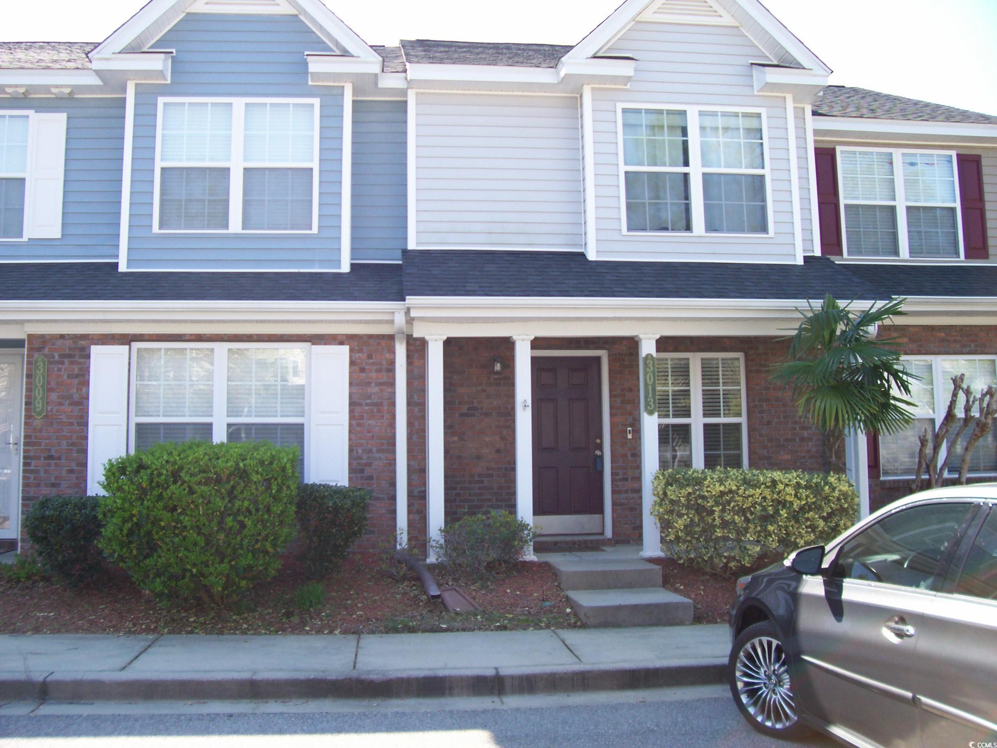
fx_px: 979
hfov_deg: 54.0
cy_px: 374
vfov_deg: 41.8
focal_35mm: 34
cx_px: 498
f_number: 2.7
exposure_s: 1/319
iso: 80
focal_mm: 5.6
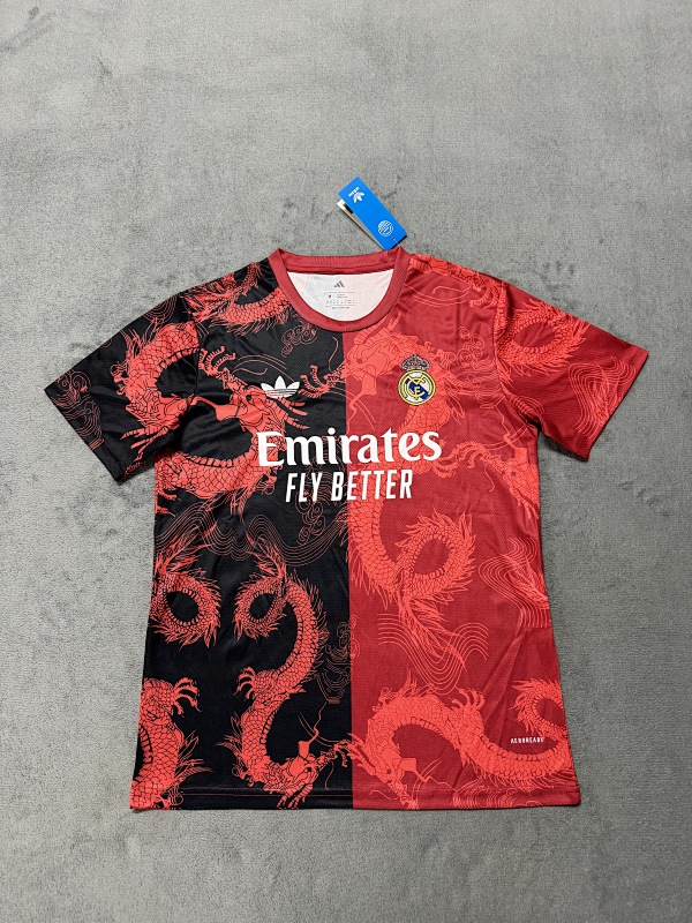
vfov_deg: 71.6
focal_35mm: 24
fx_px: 640
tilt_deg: -76.9
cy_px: 462
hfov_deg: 56.8
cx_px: 346
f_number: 1.78
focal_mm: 6.76
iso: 320
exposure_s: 1/50
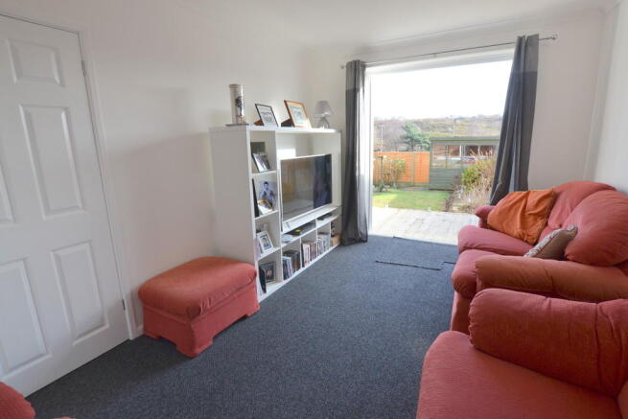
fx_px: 288
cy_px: 210
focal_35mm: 16
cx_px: 314
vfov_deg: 72.1
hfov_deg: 95.0
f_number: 5.6
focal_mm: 11
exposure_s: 1/125
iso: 220
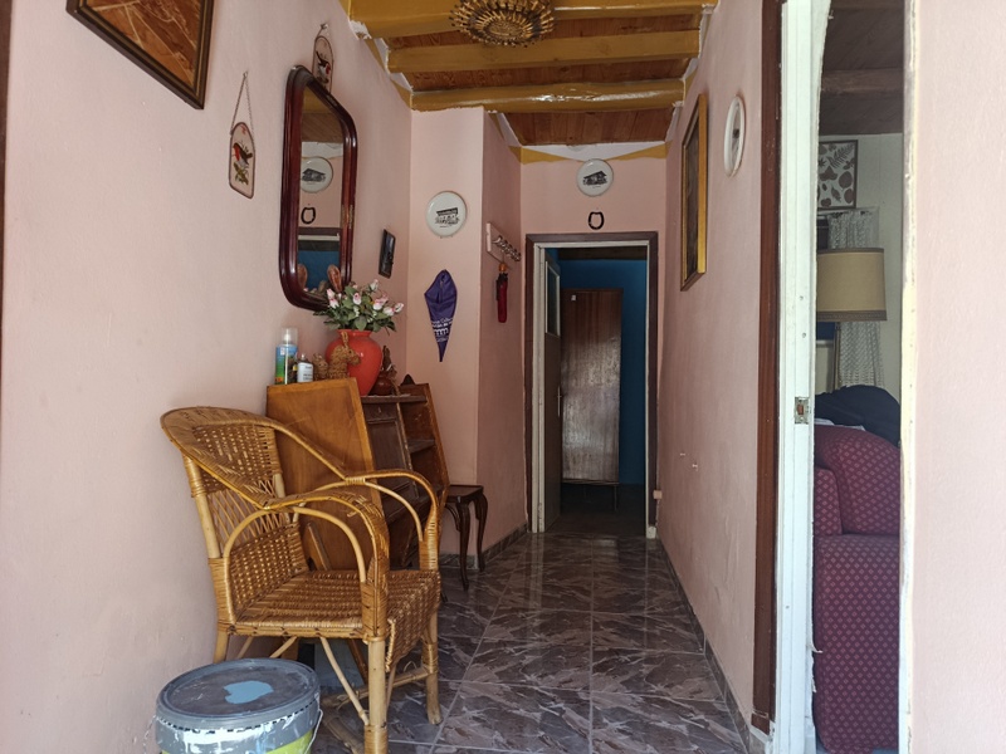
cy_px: 377
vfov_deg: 56.8
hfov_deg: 71.6
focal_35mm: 24
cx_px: 503
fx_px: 697
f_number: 1.7
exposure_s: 1/100
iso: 630
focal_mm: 5.24
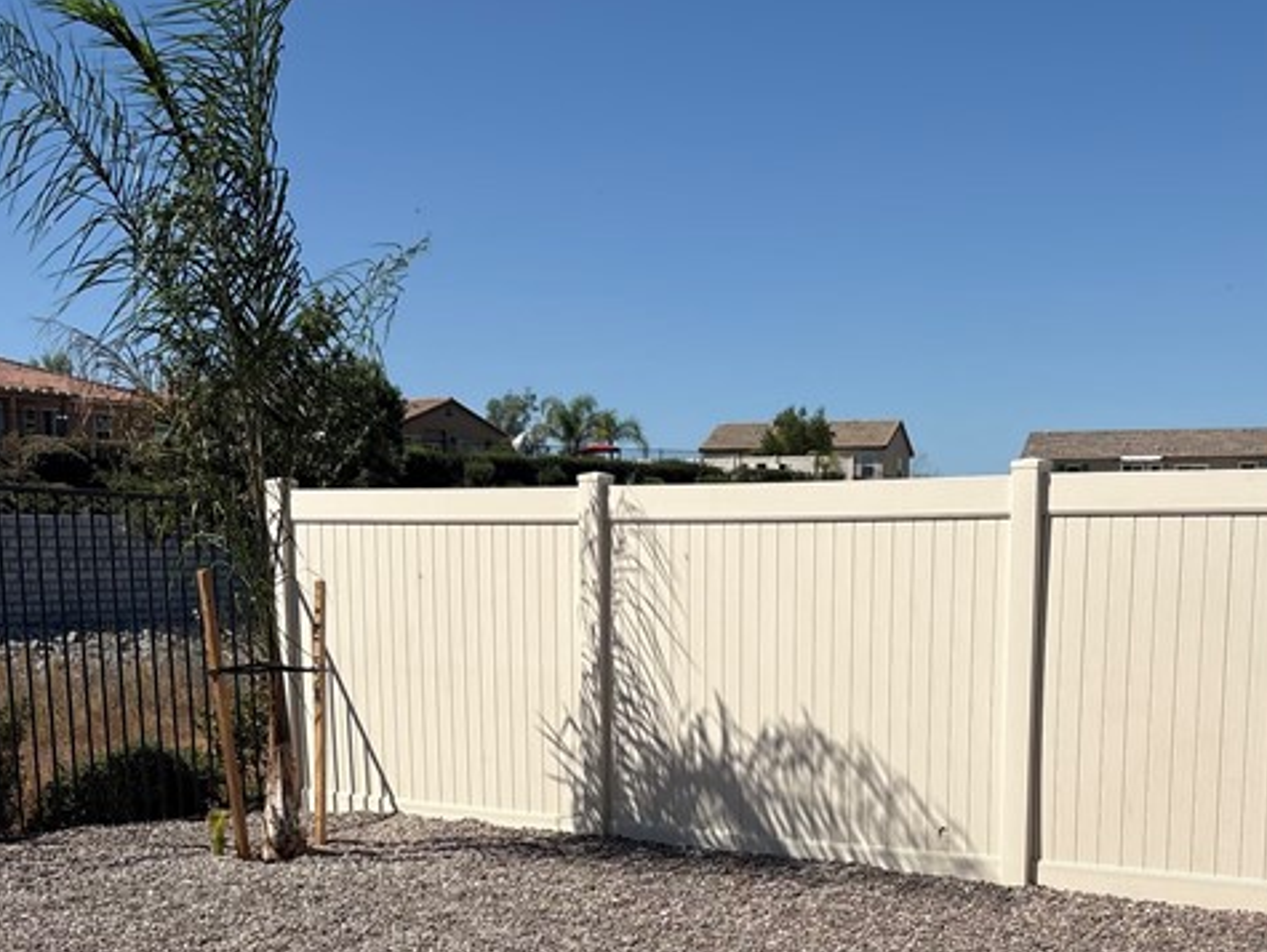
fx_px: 2051
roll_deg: -0.3
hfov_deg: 34.3
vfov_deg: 25.1
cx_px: 710
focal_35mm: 56
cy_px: 920
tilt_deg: -7.7
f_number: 1.6
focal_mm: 5.96
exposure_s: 1/6993
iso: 50
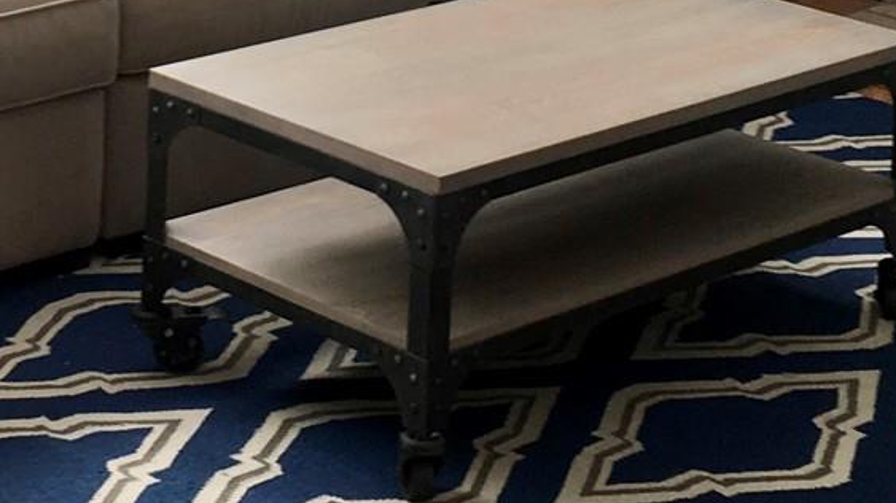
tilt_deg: -7.8
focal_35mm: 115
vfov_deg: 10.1
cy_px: -325
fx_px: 2731
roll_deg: -1.3
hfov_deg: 18.5
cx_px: 229
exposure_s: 1/60
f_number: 2.2
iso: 25
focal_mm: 4.15
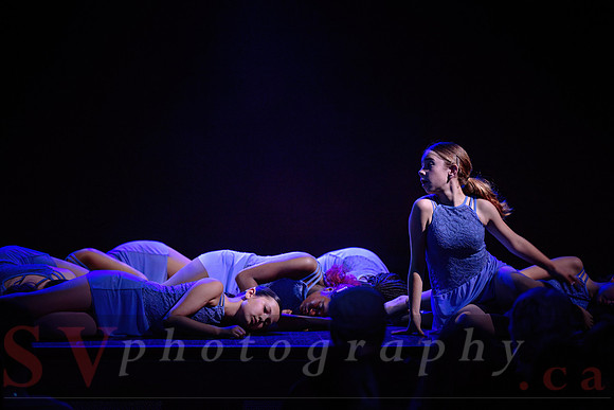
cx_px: 307
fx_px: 3412
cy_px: 205
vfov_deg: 6.9
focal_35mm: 200
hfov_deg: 10.3
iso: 1600
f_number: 2.8
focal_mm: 200
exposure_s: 1/200
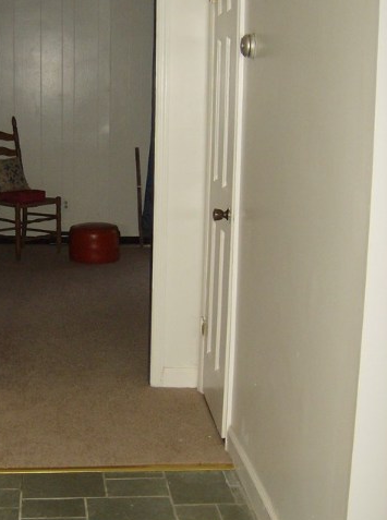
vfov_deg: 33.3
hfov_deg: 24.7
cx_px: 80
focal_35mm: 58
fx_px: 869
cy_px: 288
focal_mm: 6
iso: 200
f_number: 2.8
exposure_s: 1/60
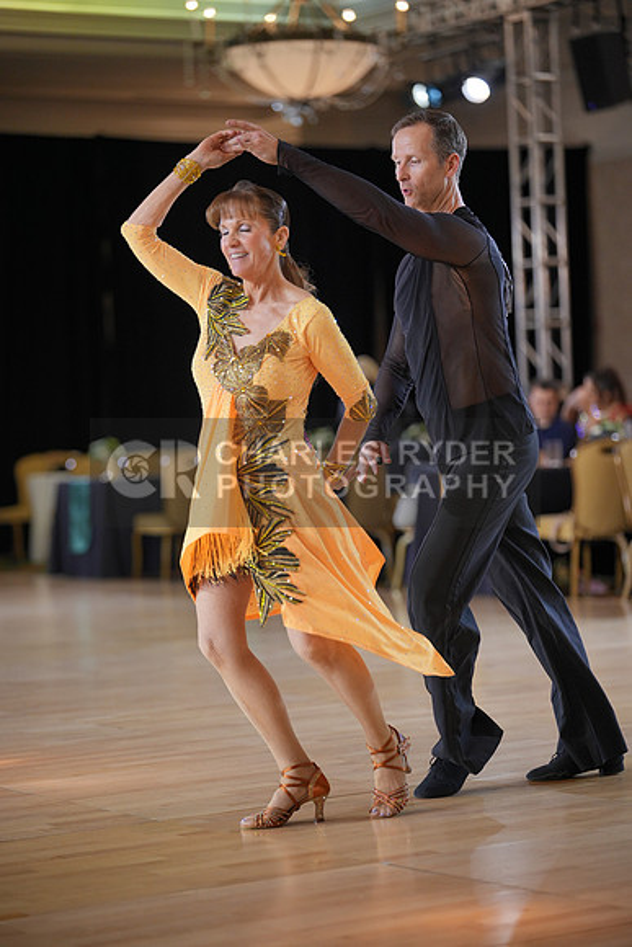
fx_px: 2526
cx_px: 316
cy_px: 474
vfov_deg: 21.2
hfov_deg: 14.3
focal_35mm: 96
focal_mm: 96
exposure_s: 1/500
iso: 800
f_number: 2
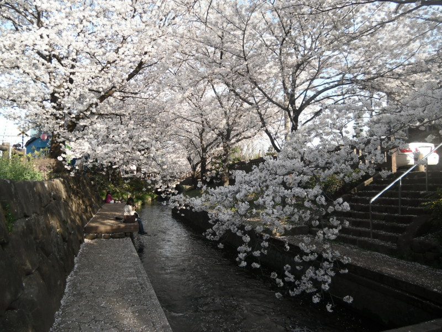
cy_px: 166
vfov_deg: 51.4
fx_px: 345
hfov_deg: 65.3
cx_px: 221
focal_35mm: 27
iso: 100
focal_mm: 4.9
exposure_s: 1/320
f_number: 3.2
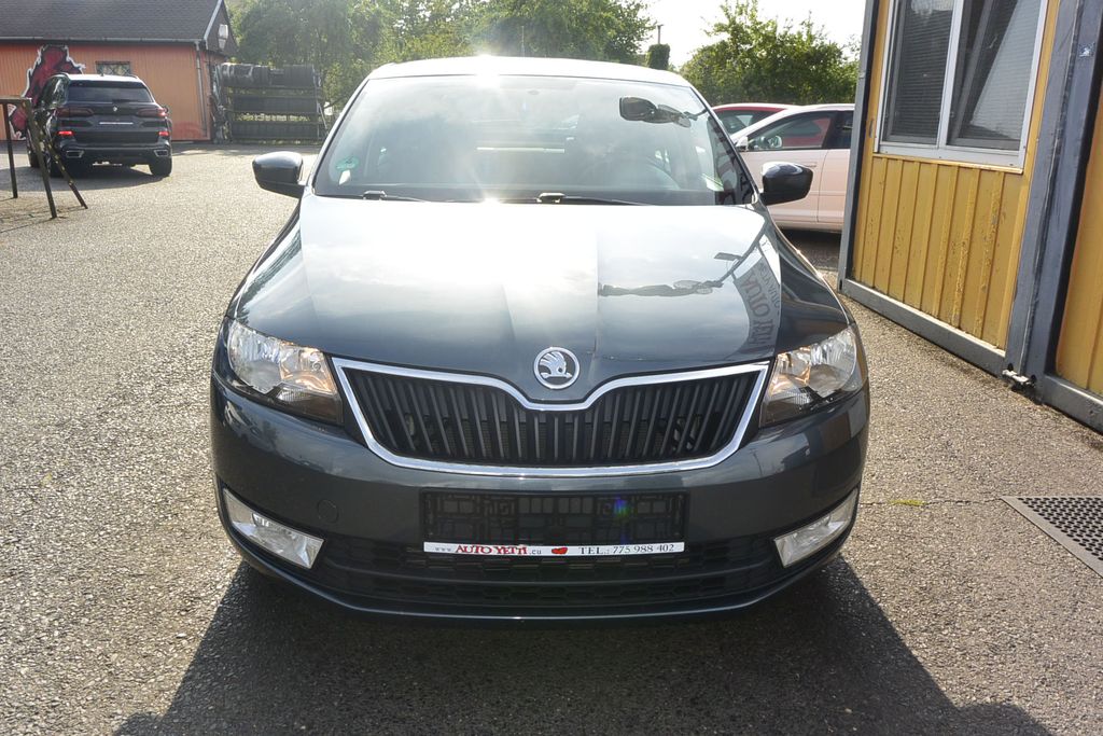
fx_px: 889
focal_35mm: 29
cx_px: 552
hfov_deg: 63.7
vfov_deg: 45.0
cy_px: 368
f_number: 8
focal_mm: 11
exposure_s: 1/250
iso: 160
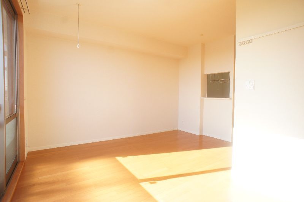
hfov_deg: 73.8
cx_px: 152
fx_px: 202
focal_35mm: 24
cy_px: 101
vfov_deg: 53.1
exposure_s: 1/80
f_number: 5
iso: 200
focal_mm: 16
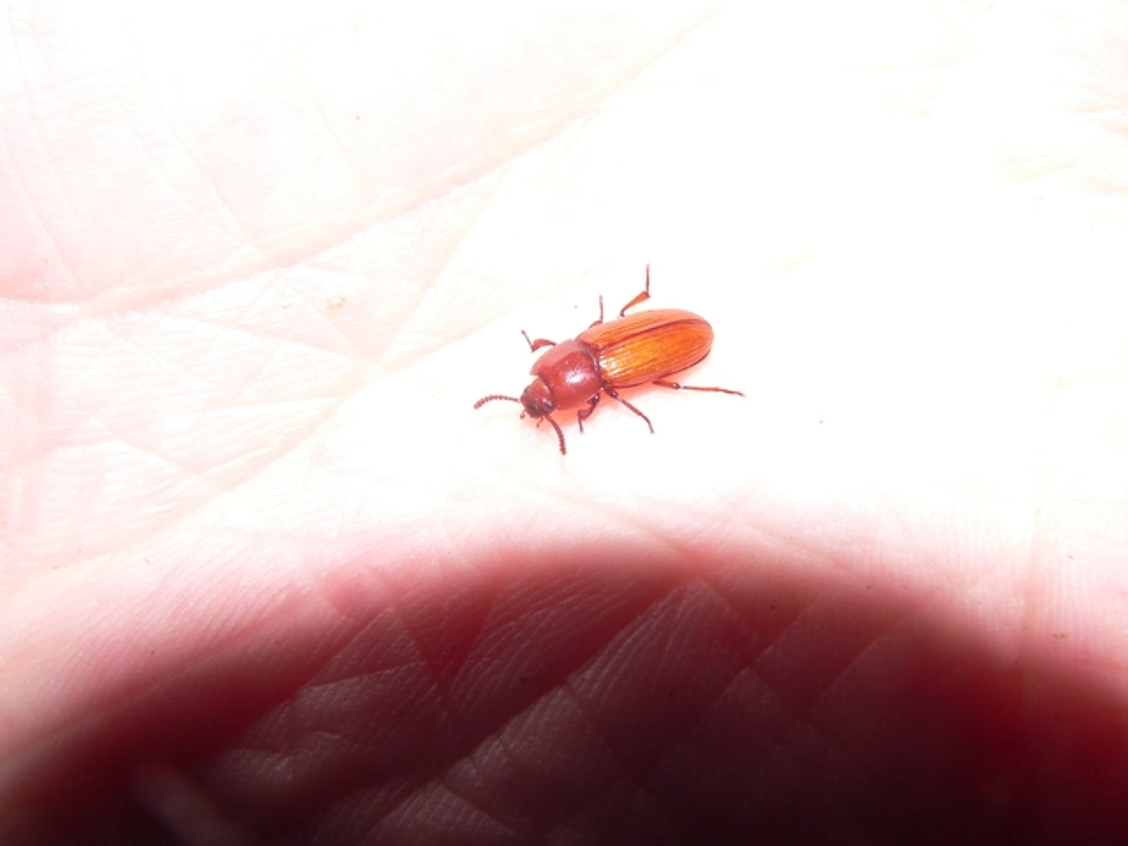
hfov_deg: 26.7
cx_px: 564
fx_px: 2379
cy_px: 423
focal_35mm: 73
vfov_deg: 20.2
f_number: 4
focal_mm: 12.2
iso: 100
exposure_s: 1/60
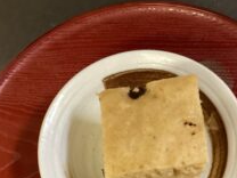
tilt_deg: -74.2
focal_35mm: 56
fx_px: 383
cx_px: 159
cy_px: 158
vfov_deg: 25.3
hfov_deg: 34.0
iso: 250
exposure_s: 1/50
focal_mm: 3.3
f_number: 2.4
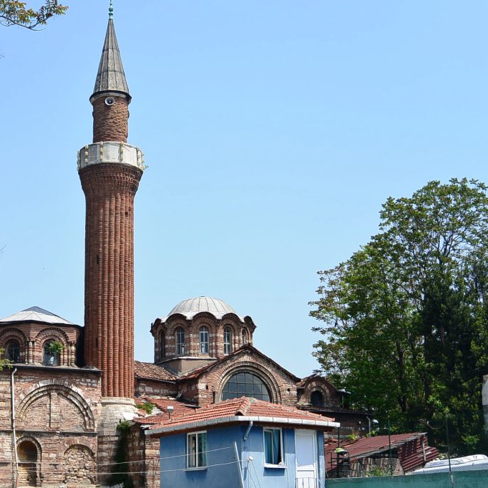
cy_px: 244
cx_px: 130
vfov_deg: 28.6
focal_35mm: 60
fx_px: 957
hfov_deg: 28.2
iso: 100
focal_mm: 17.7
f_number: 4.5
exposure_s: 1/800
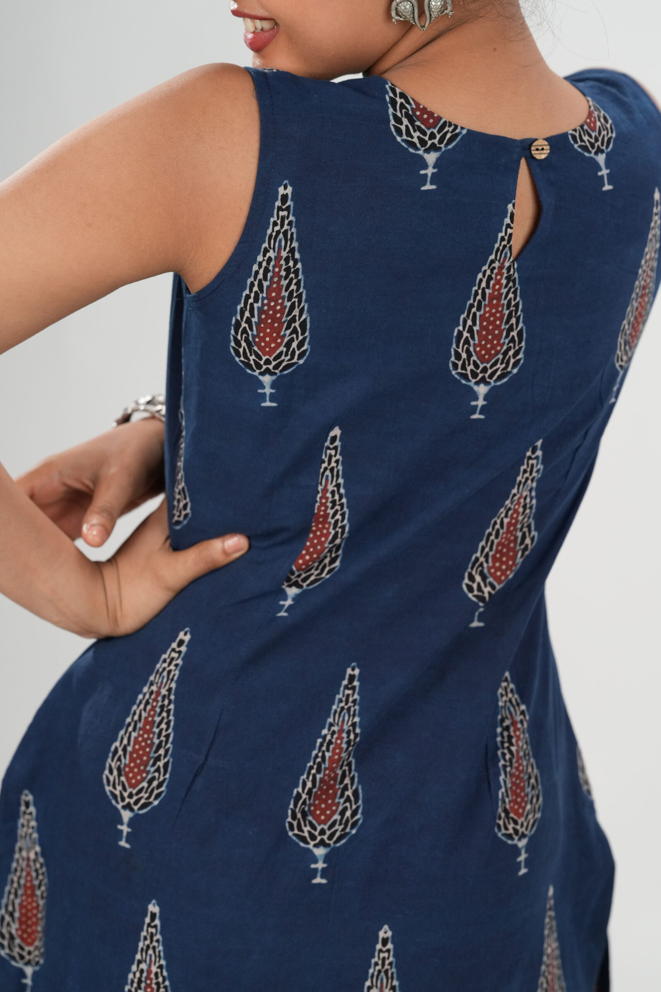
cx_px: 330
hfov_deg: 14.9
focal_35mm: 92
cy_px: 496
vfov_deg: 22.1
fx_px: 2533
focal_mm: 92
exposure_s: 1/320
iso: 1600
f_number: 4.5
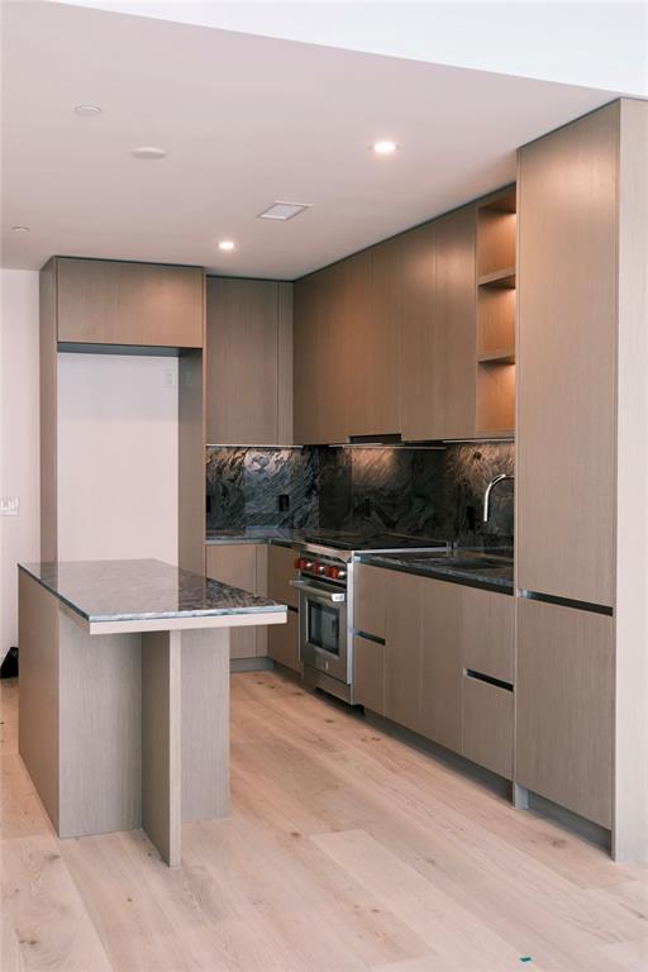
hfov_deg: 35.1
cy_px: 486
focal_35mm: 38
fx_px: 1026
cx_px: 324
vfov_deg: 50.7
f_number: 3.5
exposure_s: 1/100
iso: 640
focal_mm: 25.5
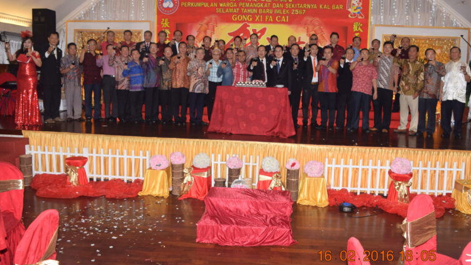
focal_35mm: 29
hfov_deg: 66.0
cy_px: 118
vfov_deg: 40.2
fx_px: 362
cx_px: 240
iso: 400
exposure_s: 1/50
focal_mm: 18
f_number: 5.6
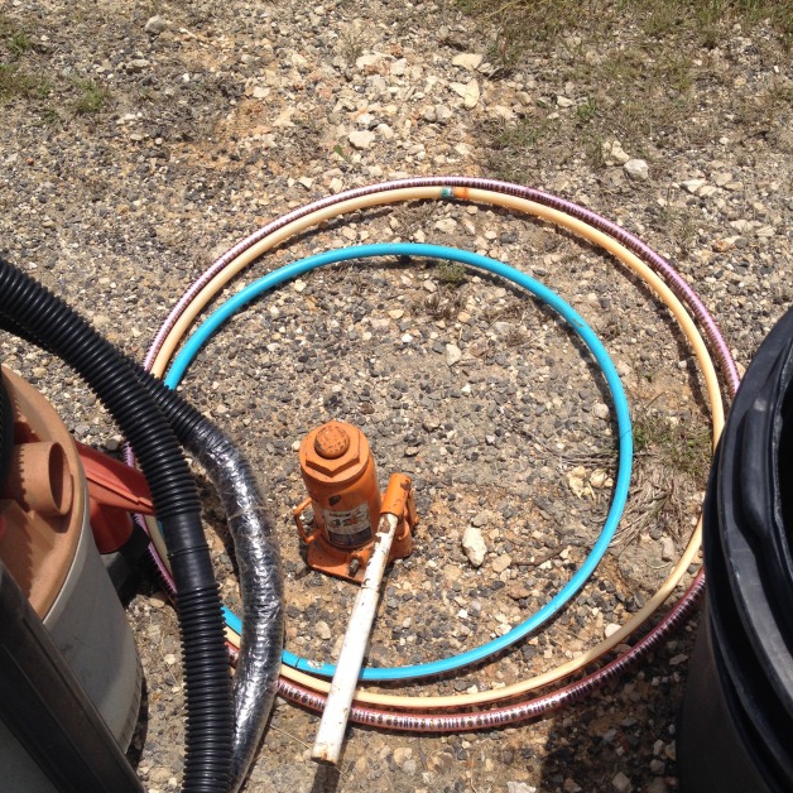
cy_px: 462
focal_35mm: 42
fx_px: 1089
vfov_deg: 39.9
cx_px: 396
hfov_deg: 40.0
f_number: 2.4
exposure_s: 1/2208
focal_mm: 4.28
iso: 50
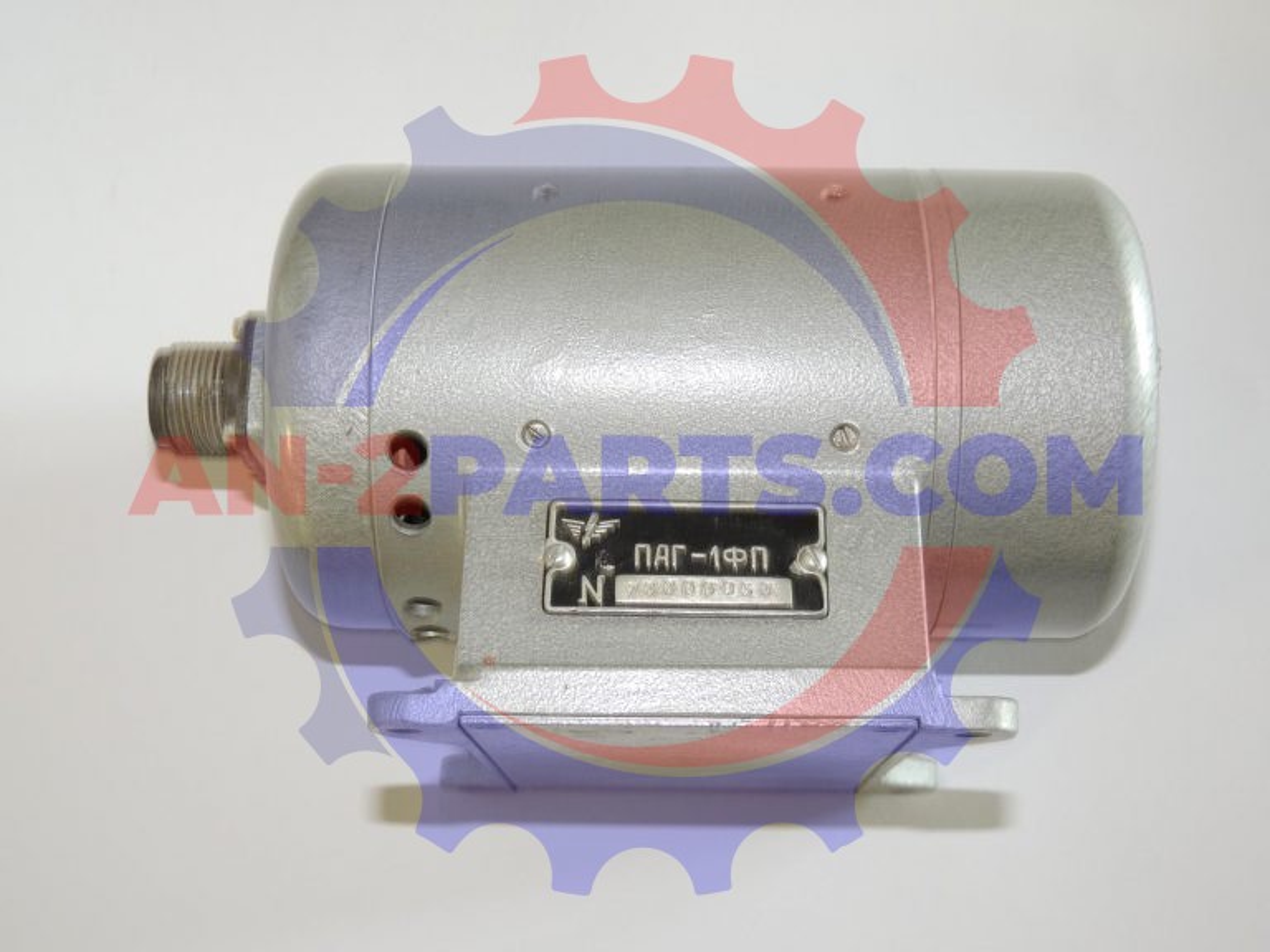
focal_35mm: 47
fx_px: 1724
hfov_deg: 40.4
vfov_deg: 30.9
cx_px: 635
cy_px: 476
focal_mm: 8.3
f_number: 3.5
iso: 110
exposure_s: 1/5
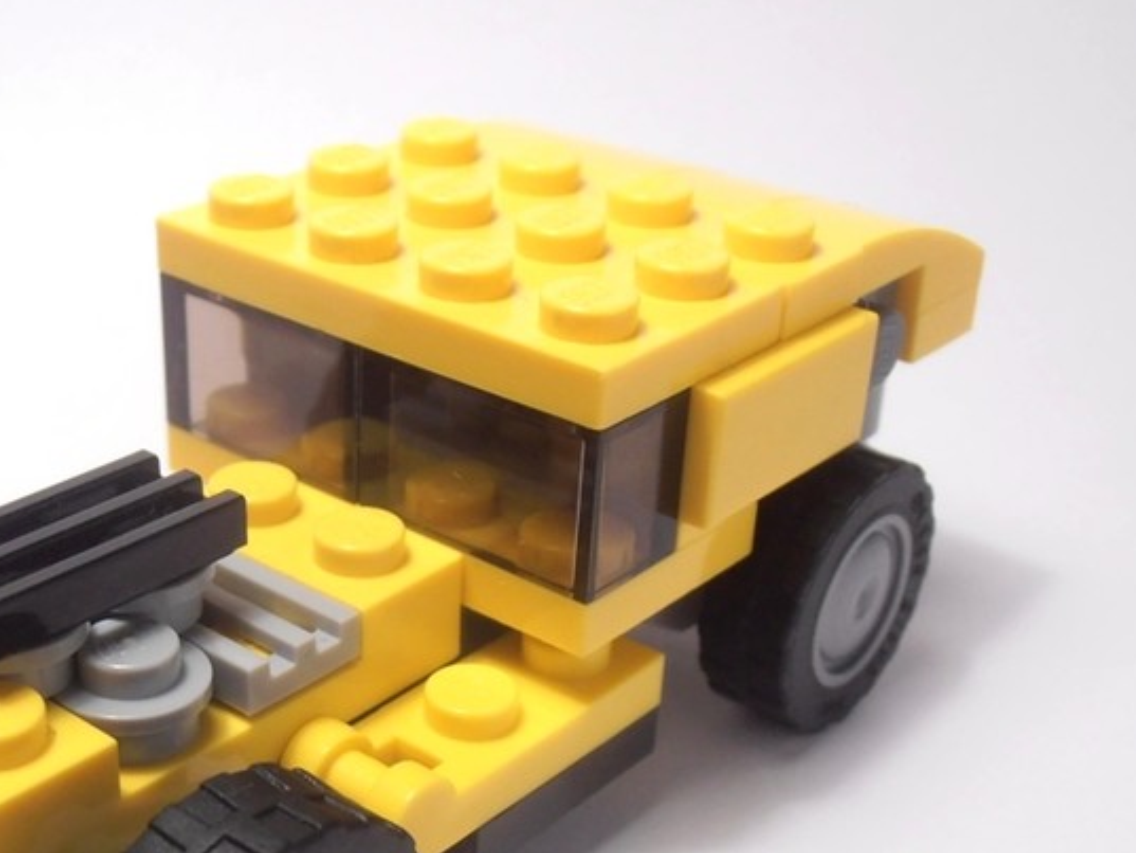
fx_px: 2035
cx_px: 360
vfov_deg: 23.4
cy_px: 655
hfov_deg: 30.9
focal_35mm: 62
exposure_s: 1/50
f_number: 3.9
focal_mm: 6.61
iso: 80
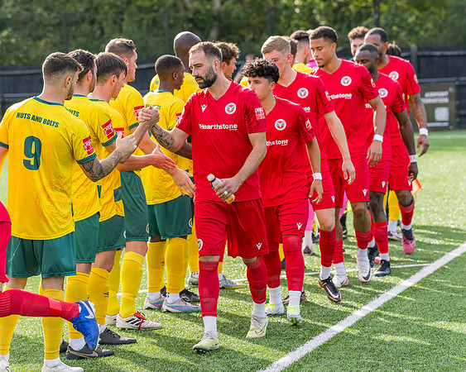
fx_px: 2097
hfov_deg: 12.7
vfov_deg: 10.1
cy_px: 186
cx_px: 189
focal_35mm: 152
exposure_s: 1/1250
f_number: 5
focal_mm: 135
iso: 400
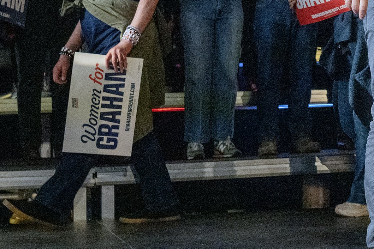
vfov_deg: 11.3
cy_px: -47
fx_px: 1236
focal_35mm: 119
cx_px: 441
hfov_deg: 16.5
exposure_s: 1/1250
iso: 12800
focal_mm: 42
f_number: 5
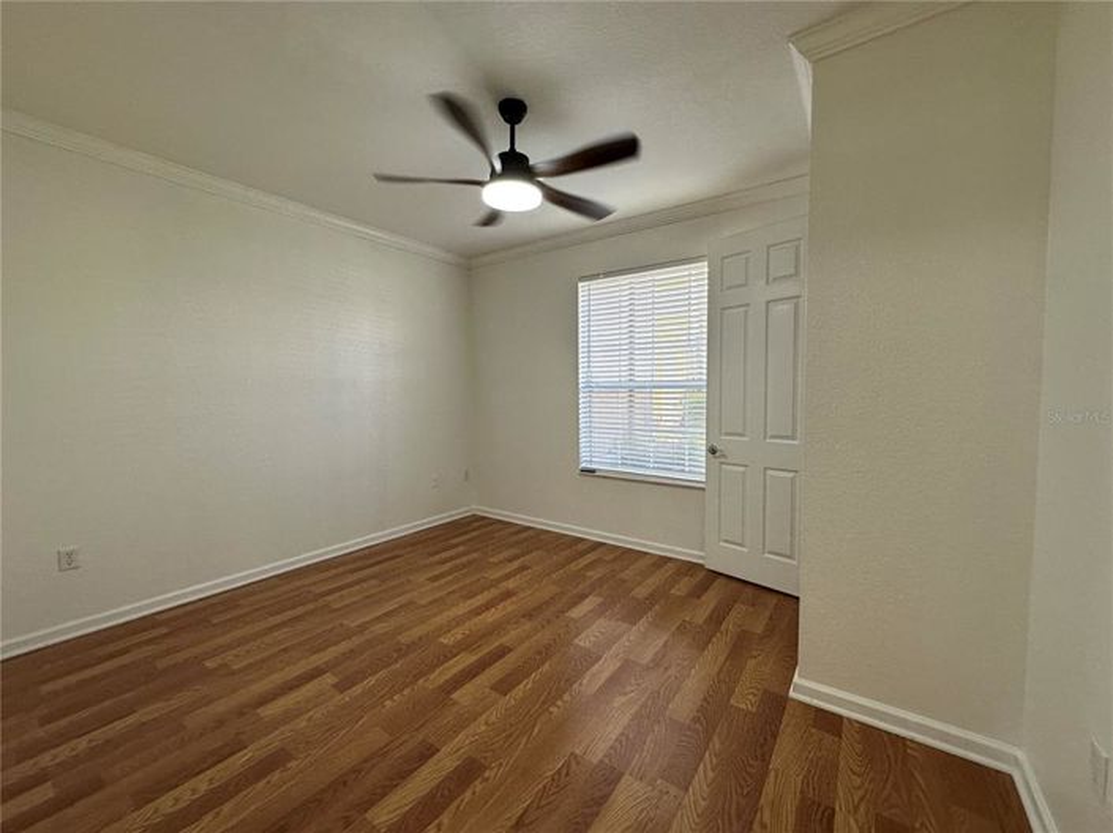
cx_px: 556
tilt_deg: -3.4
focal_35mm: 14
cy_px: 416
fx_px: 450
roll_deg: +0.4
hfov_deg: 102.1
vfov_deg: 85.6
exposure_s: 1/120
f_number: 2.2
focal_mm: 2.22
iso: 160
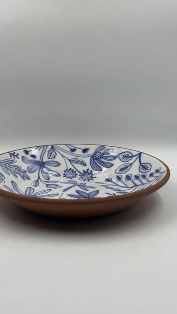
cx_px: 80
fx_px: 442
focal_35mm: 53
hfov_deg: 22.6
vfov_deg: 39.2
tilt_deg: -16.4
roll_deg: -1.6
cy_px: 157
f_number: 1.78
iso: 64
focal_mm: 6.86
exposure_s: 1/541
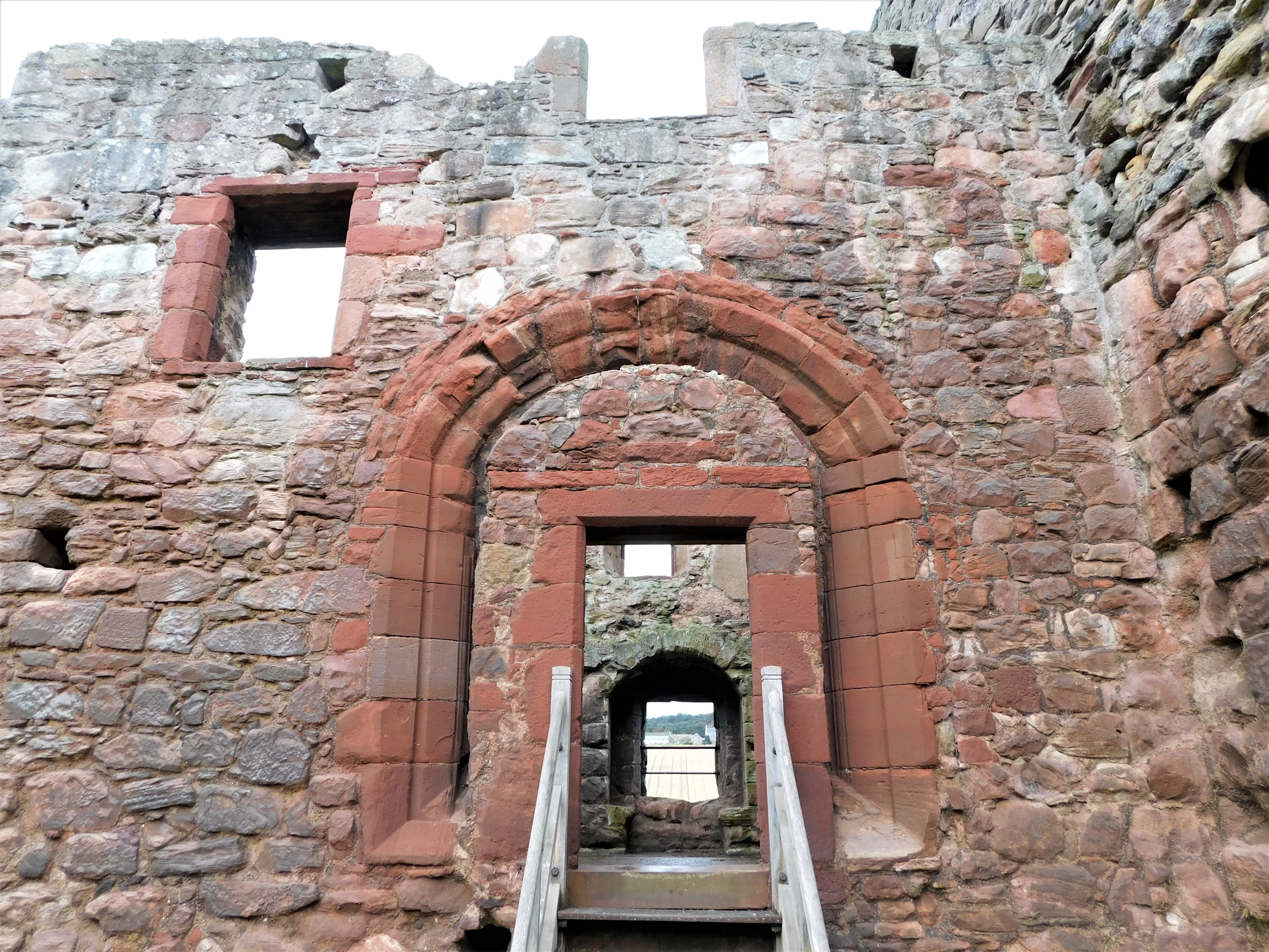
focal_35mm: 23
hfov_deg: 73.9
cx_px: 634
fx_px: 843
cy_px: 476
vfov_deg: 58.9
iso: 125
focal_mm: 4
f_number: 3
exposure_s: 1/100
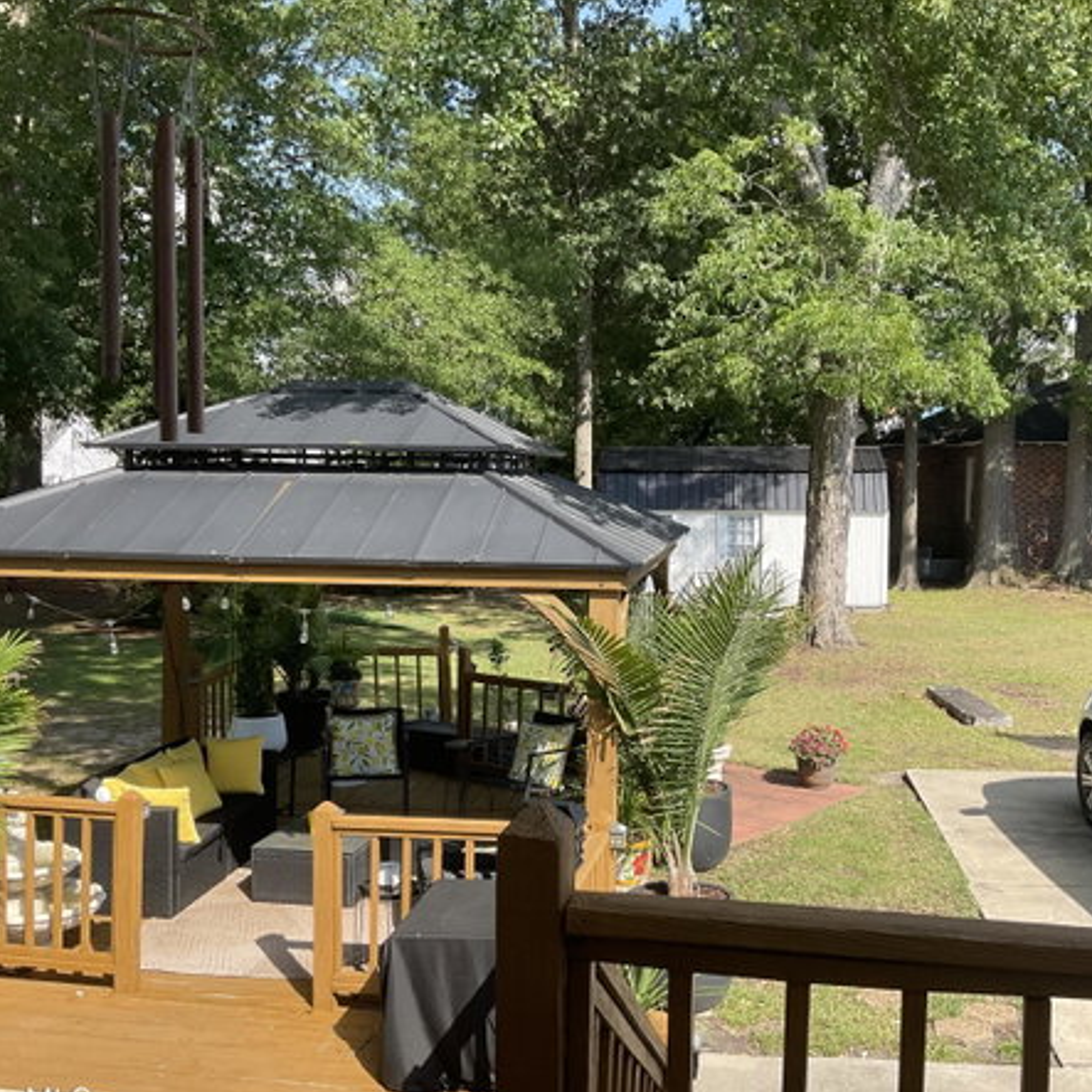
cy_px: 564
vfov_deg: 44.9
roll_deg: +0.3
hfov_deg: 44.8
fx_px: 1321
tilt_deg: -4.1
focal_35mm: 37
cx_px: 627
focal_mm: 3
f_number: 1.8
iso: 16
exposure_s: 1/816
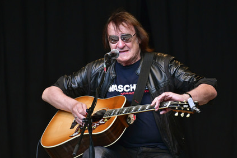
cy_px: 81
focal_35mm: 799
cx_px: 118
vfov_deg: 1.7
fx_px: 5260
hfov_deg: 2.6
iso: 2000
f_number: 5.6
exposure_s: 1/400
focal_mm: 500
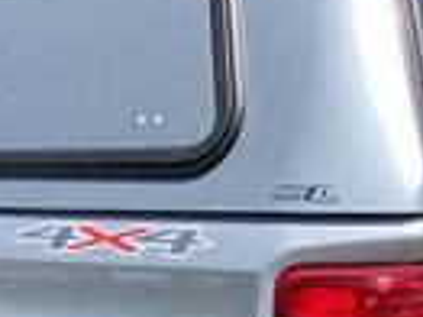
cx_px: 55
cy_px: 408
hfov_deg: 16.4
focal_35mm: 119
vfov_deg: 12.1
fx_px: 1453
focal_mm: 3.3
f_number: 2.4
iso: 25
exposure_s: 1/652
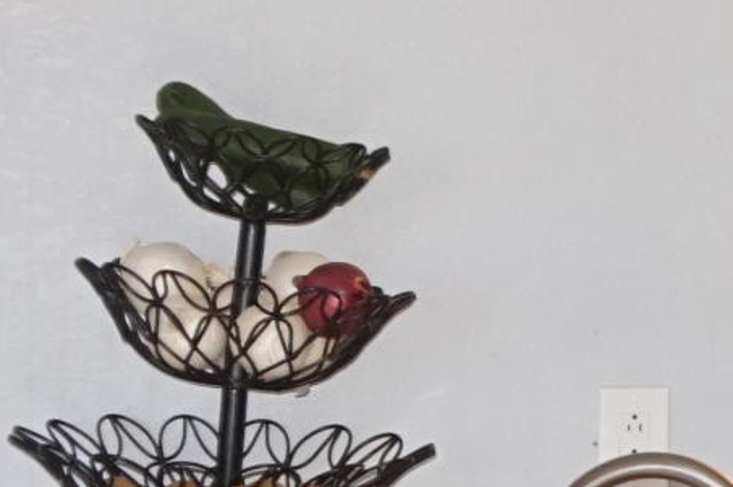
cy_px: 324
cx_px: 1413
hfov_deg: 11.7
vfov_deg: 8.6
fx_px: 3234
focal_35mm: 159
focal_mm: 16
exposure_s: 1/160
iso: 800
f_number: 4
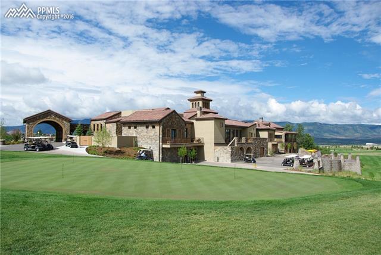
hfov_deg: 67.3
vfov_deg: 48.0
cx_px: 190
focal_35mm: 27
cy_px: 128
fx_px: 286
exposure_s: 1/350
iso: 100
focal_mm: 18
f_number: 6.7
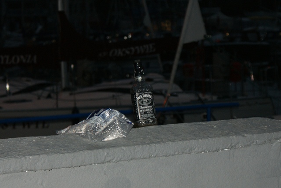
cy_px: 94
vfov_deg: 9.3
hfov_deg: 14.0
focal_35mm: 147
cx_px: 140
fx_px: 1148
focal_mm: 70
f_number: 5.6
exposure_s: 1/125
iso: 400
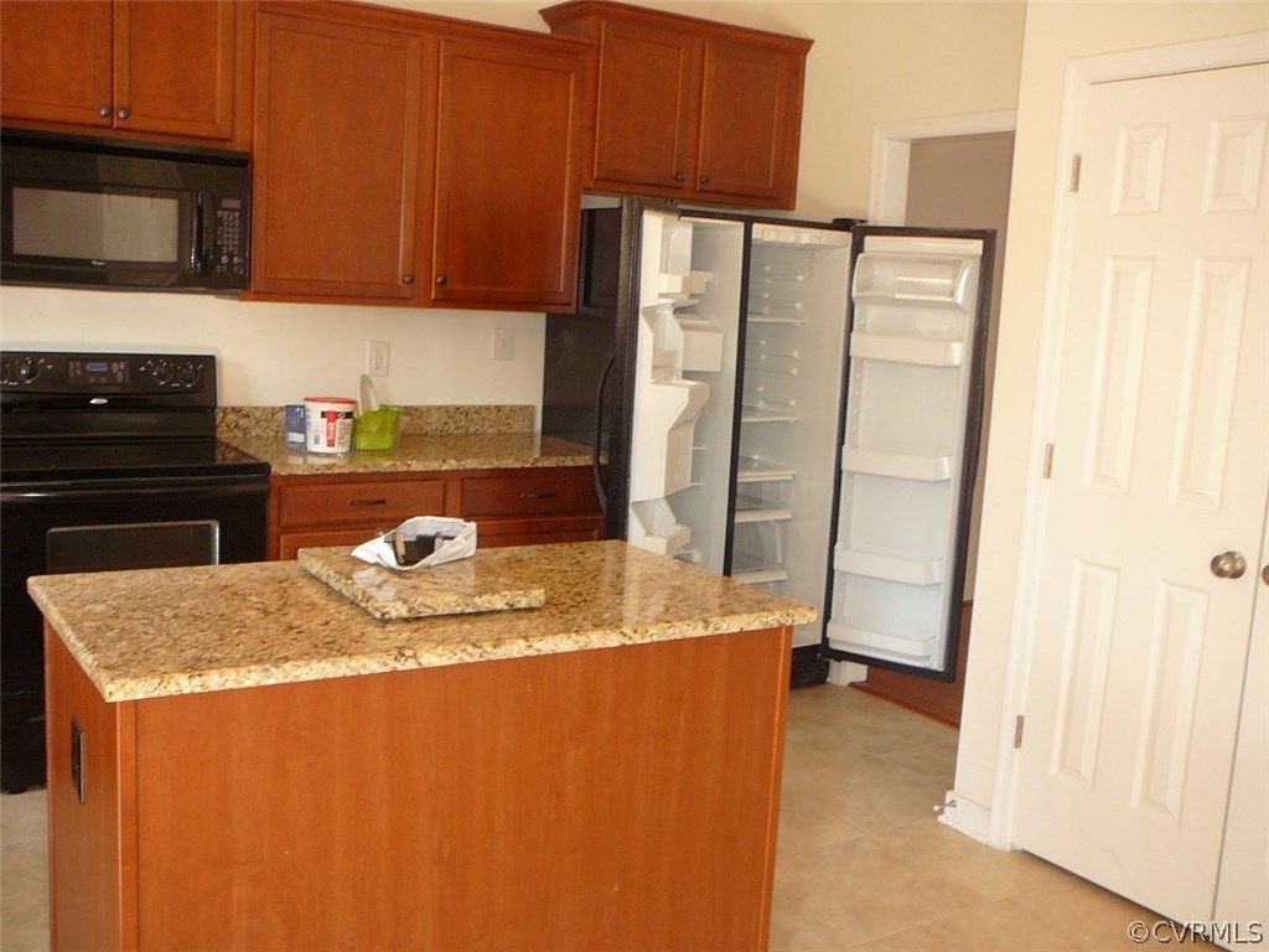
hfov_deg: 52.6
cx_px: 634
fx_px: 1283
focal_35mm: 35
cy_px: 476
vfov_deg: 40.7
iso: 100
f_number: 2.8
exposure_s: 1/13
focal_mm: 5.2
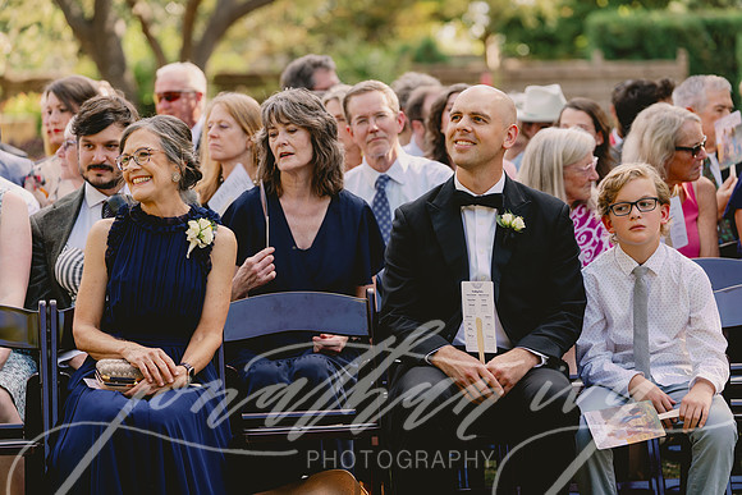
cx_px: 371
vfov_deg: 9.5
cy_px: 248
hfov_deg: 14.2
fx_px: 2969
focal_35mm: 144
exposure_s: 1/250
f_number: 4
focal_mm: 144
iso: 200
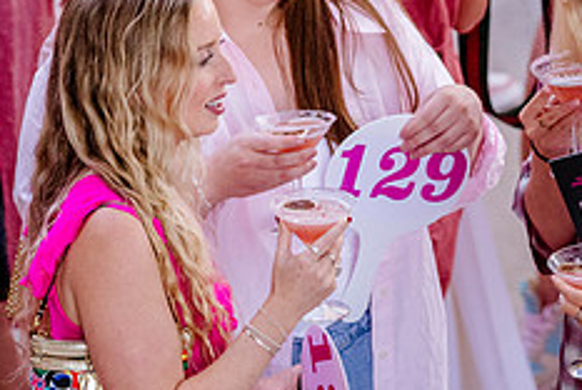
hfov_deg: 3.3
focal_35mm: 625
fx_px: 10117
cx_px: 708
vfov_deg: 2.2
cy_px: -2
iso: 1000
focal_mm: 160
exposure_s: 1/1000
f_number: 2.8
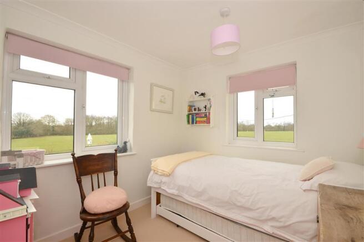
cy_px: 121
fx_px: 152
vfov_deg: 77.3
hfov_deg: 100.4
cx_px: 182
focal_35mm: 15
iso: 400
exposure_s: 1/50
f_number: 11
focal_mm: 10
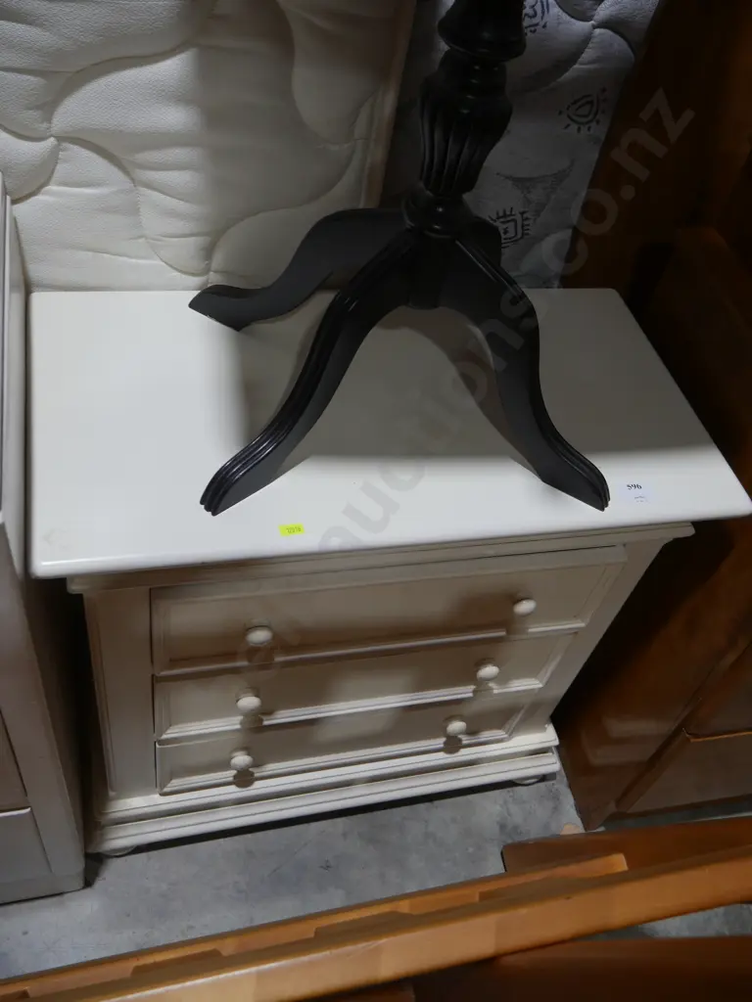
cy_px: 501
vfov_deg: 56.8
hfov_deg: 44.2
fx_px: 927
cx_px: 376
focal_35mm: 32
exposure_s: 1/100
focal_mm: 16
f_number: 3.6
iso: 200
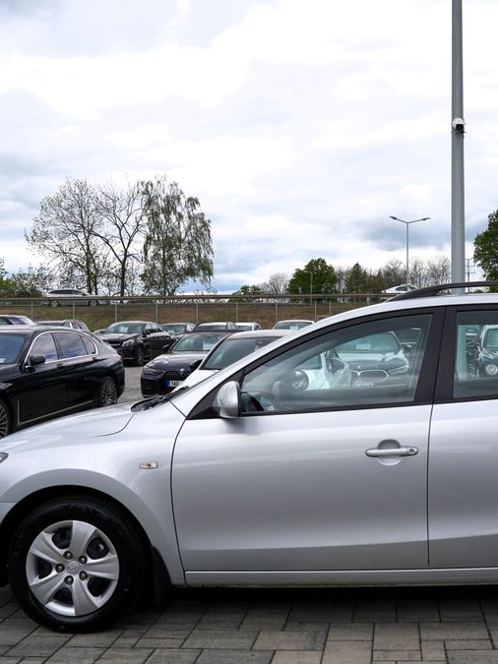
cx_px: 381
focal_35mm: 35
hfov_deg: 39.5
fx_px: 672
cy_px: 333
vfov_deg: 52.6
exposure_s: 1/320
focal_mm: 24
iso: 100
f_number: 8
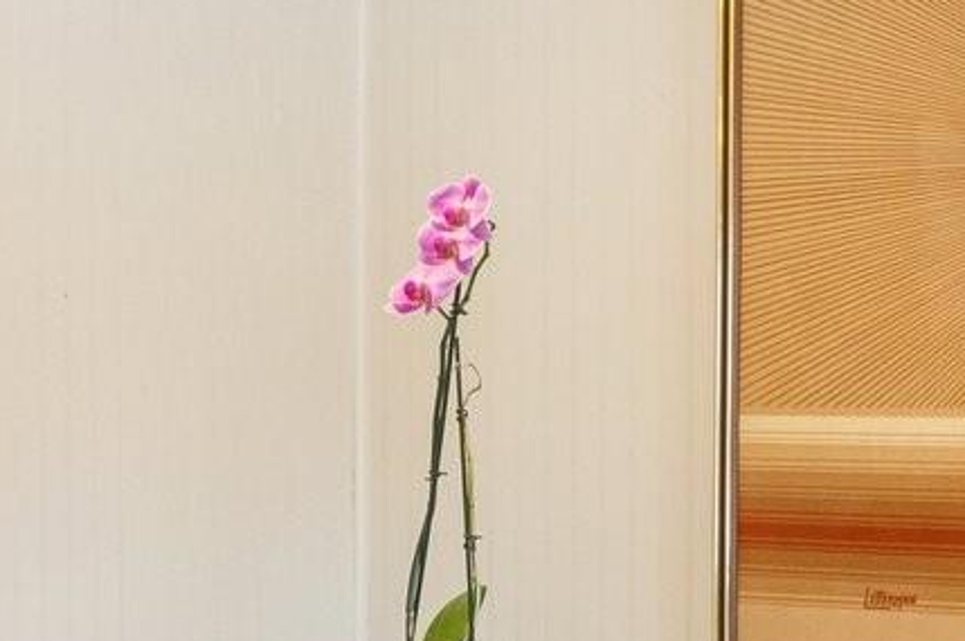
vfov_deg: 12.7
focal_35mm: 107
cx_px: 265
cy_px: 477
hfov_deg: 18.9
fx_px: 2875
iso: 1250
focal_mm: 22.5
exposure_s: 1/15
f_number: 8
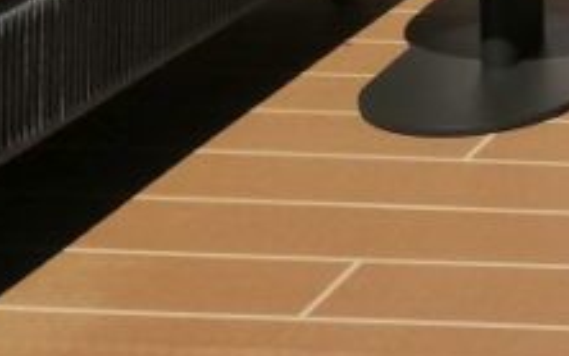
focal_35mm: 127
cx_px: 1194
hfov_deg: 13.6
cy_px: -448
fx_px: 1970
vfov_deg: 9.4
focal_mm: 3.81
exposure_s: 1/2488
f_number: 2.2
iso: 50
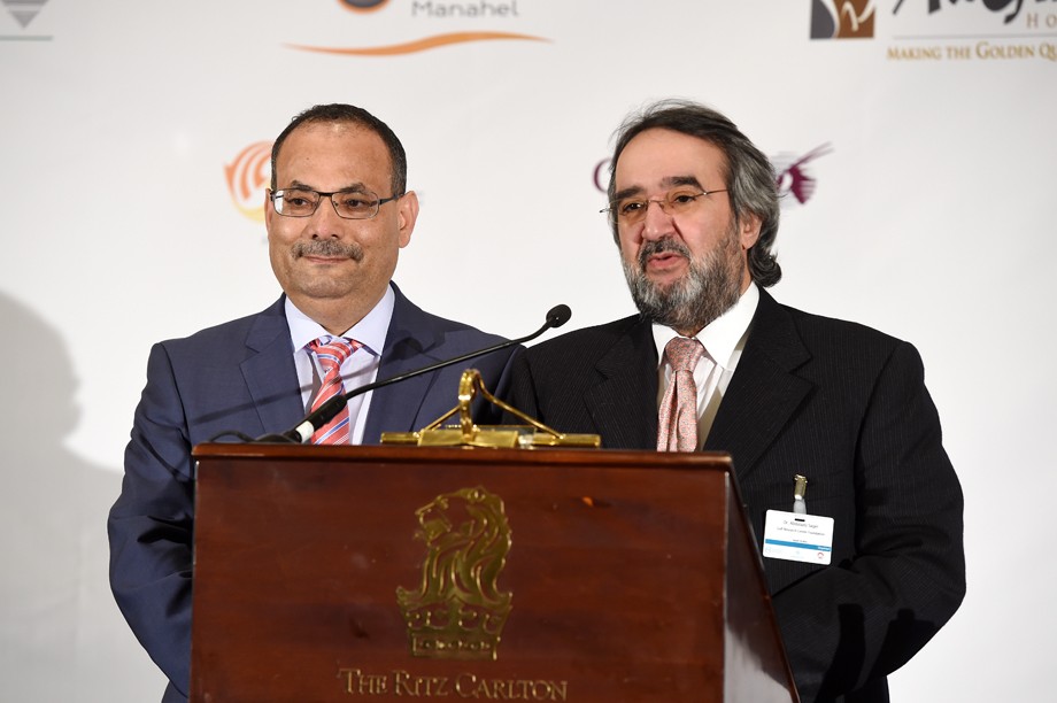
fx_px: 4548
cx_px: 528
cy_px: 352
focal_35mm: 155
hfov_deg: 13.3
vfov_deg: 8.8
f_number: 5
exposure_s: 1/50
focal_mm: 155
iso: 1600
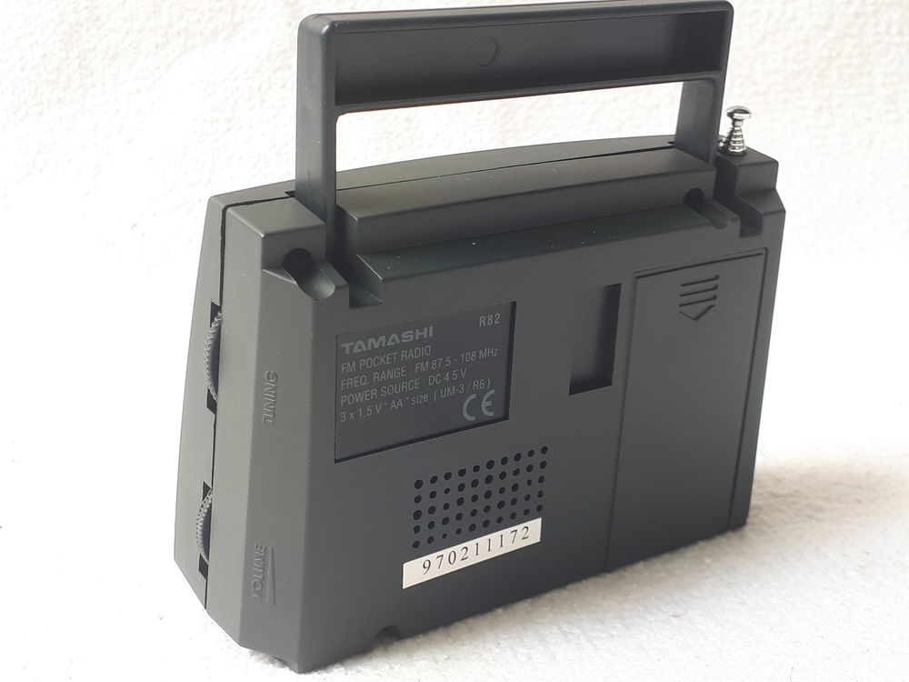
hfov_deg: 65.3
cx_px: 454
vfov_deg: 51.4
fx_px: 709
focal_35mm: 27
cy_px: 341
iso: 40
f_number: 1.9
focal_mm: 3.6
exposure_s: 1/199
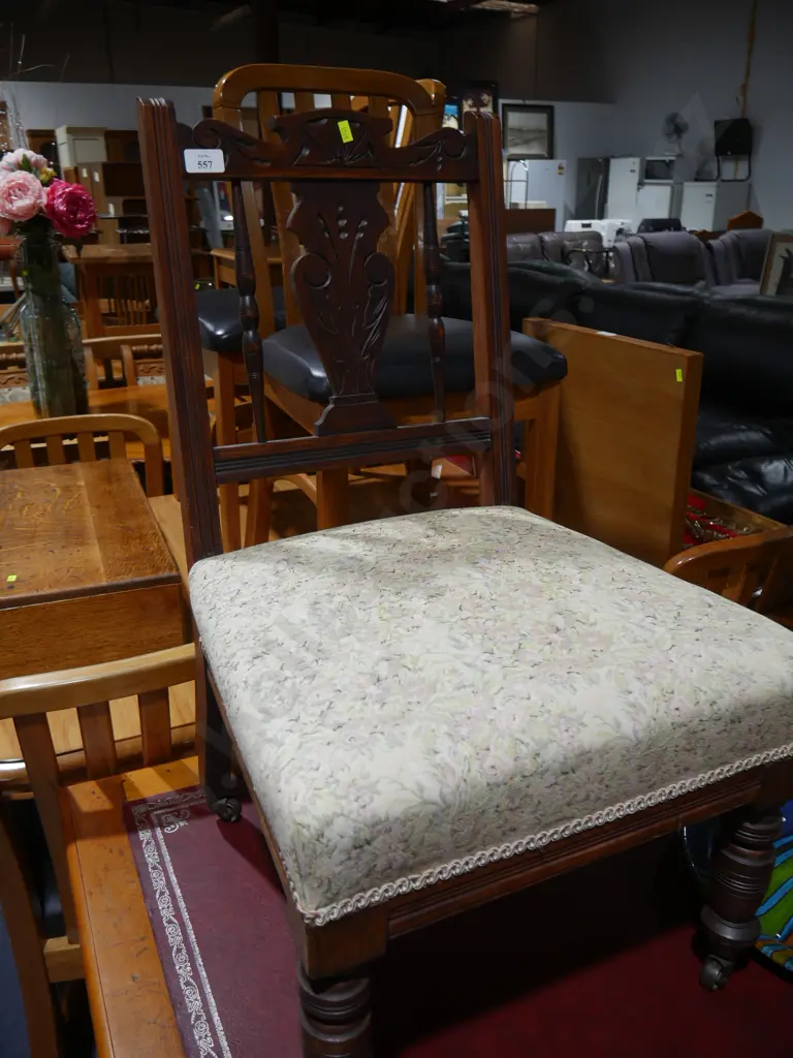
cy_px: 529
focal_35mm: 28
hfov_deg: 49.7
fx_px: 855
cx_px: 396
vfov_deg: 63.4
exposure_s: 1/80
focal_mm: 14
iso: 200
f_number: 3.5
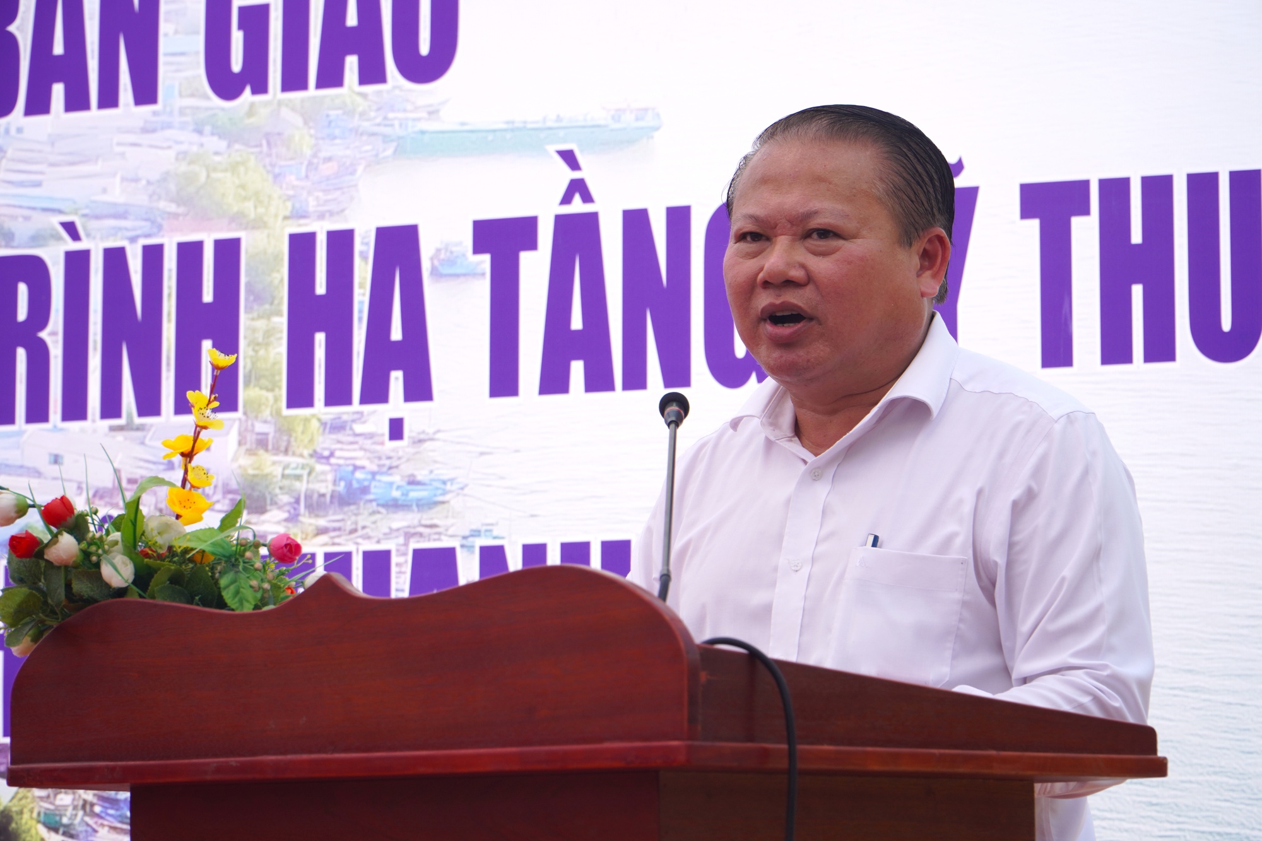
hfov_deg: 16.5
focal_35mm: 124
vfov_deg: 11.0
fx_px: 4364
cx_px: 631
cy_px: 420
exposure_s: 1/400
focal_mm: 83
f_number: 6.3
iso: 100
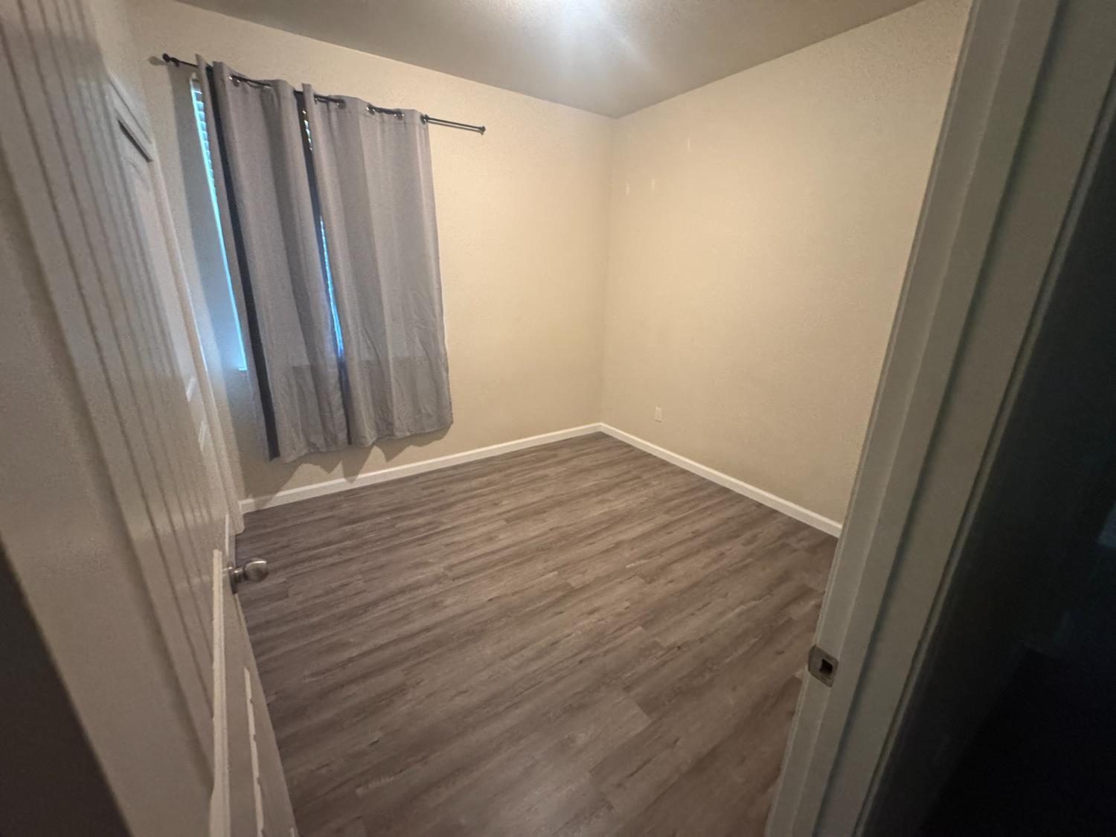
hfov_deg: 102.1
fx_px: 451
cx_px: 558
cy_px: 418
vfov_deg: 85.7
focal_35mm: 14
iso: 1000
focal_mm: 2.22
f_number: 2.2
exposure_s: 1/60
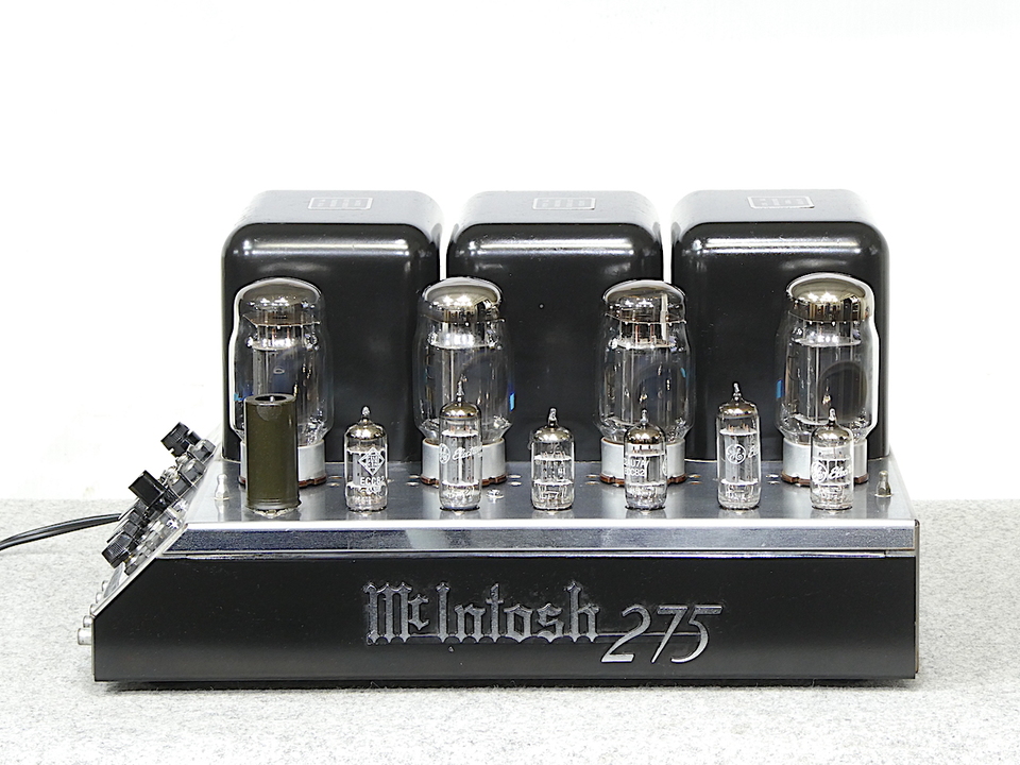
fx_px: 4214
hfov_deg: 13.8
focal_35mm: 143
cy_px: 382
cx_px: 510
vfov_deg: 10.4
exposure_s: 1/2.5
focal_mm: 25.6
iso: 200
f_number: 5.4
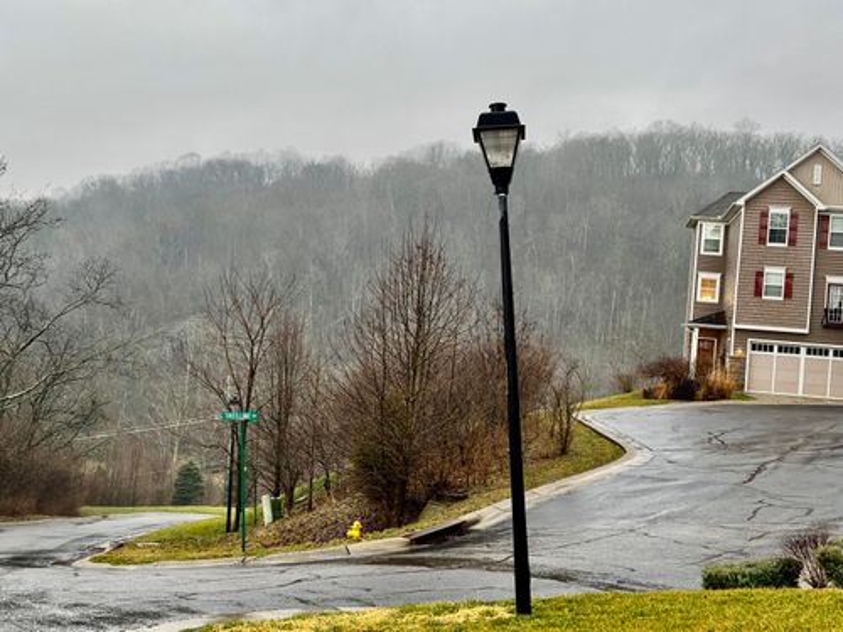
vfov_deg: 30.3
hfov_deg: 39.7
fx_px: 1169
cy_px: 316
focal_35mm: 48
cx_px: 422
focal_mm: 6.76
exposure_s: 1/121
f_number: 1.78
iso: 80
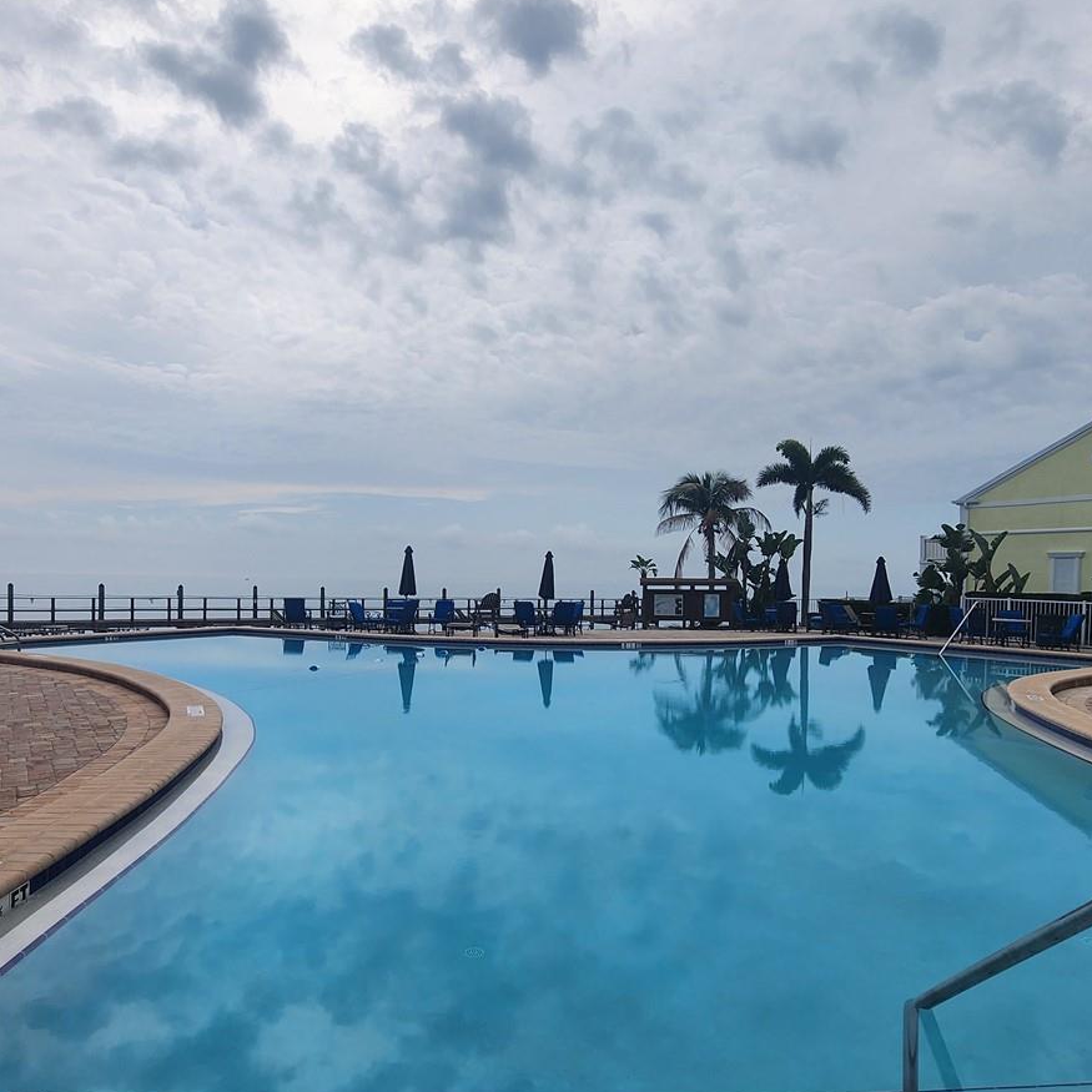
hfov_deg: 72.0
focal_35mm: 21
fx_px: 749
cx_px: 497
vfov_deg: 72.0
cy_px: 600
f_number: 2.2
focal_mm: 2.2
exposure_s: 1/2835
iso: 50
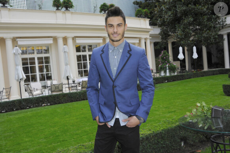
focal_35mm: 32
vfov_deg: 41.1
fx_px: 204
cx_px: 115
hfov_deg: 58.7
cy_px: 76
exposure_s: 1/200
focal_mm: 32
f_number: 7.1
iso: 800
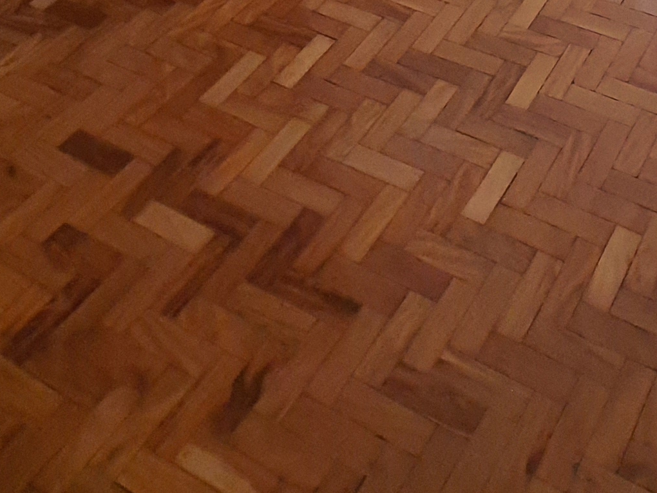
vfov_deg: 21.7
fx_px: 968
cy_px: -322
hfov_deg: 35.8
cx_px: 558
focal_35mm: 51
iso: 250
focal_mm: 1.74
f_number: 2.2
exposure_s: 1/60
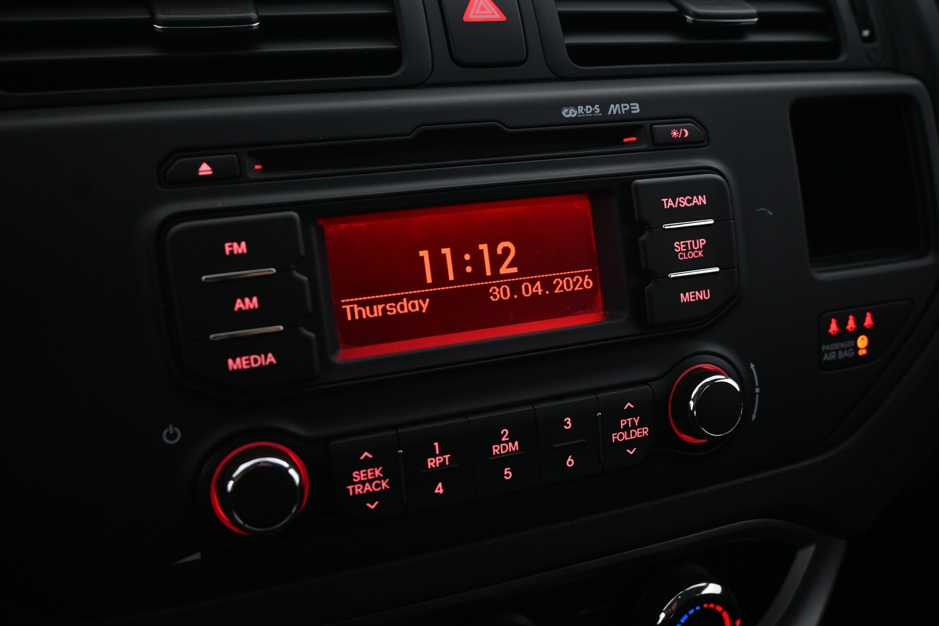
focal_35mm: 33
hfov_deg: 57.2
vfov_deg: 40.0
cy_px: 313
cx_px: 470
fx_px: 861
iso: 1600
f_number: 4
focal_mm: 22
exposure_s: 1/15
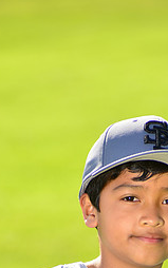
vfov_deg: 5.3
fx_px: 2898
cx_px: 113
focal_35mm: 396
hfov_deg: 3.3
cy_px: 291
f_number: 5
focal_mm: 170
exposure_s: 1/250
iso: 100
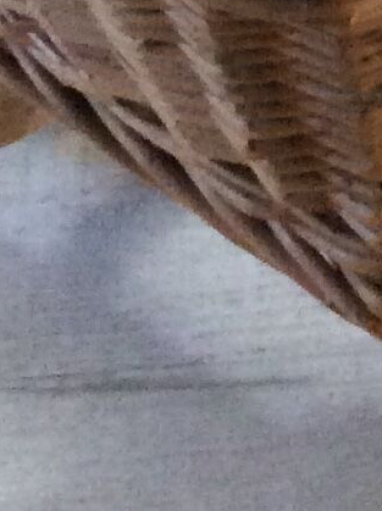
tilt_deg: -33.7
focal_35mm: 198
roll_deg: -1.5
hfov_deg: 7.3
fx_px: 2921
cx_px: 649
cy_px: -834
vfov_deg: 8.8
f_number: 2.4
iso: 160
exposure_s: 1/25
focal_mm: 3.3
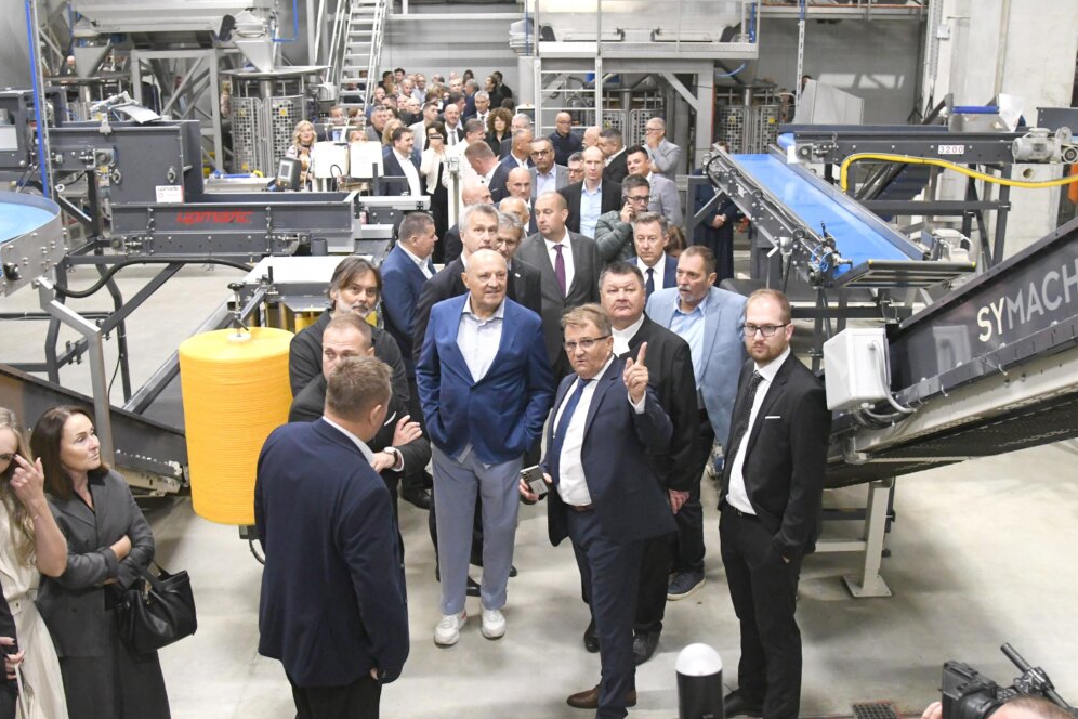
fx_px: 1108
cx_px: 544
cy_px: 365
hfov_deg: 51.9
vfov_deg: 35.9
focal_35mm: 37
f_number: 4
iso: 6400
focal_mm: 24
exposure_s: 1/250
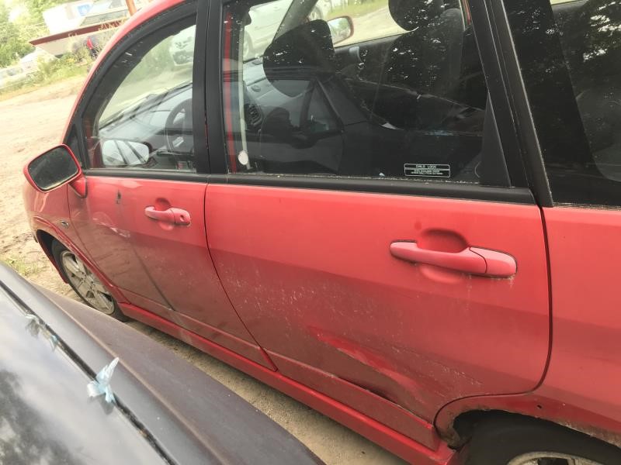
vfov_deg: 49.7
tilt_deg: -25.3
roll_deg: +12.8
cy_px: 232
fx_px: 502
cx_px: 310
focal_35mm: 28
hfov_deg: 63.4
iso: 25
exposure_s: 1/120
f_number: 1.8
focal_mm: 3.99
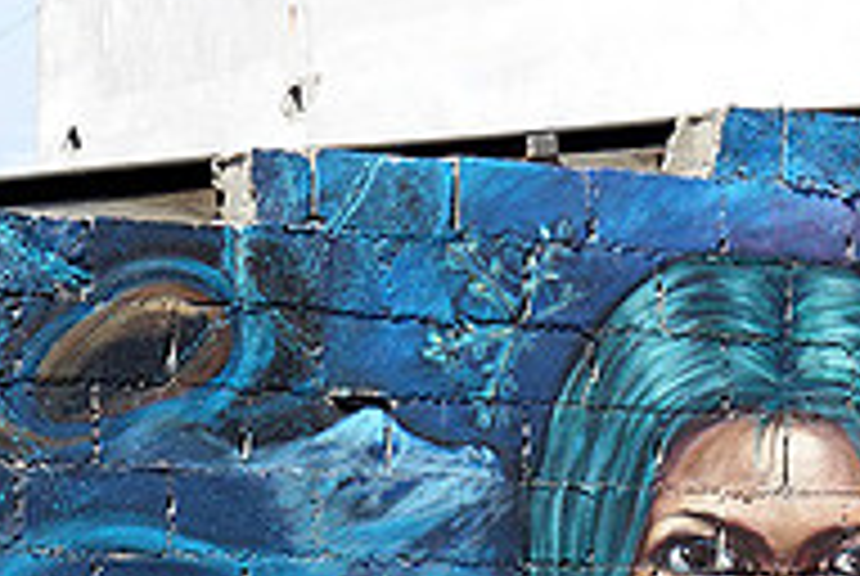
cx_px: 459
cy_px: 835
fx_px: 4642
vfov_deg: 7.0
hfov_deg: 10.6
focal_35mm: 194
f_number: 7.1
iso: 400
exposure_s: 1/640
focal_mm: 23.82
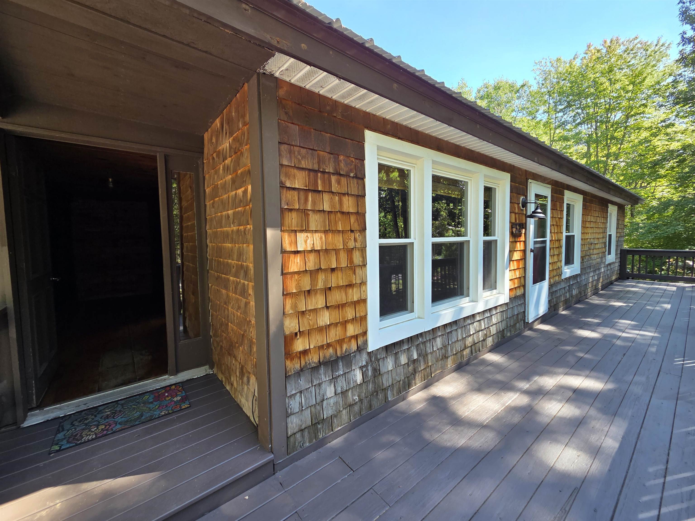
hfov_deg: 106.2
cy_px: 260
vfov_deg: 89.9
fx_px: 261
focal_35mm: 13
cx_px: 348
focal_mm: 2.2
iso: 50
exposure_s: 1/145
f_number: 2.2
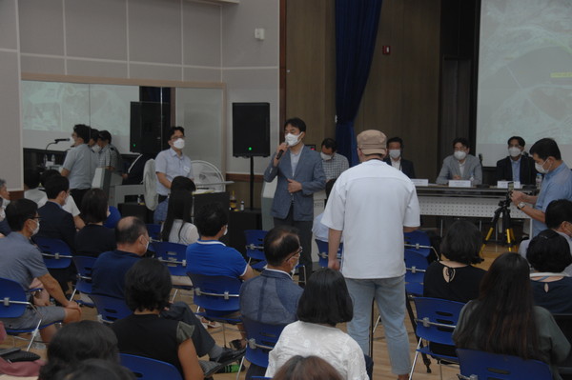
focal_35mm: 69
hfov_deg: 29.3
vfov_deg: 19.7
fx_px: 1095
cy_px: 190
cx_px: 286
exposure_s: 1/60
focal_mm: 46
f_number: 5
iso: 250
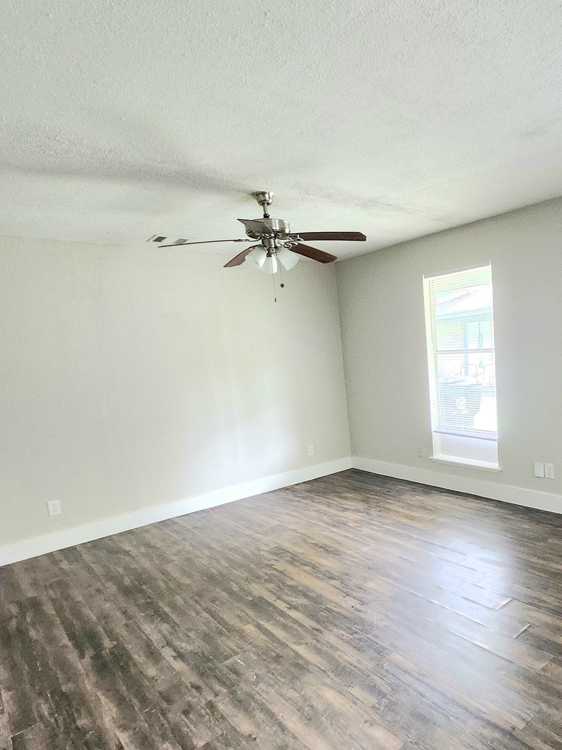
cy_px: 415
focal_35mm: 21
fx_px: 455
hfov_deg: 60.8
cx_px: 404
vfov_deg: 78.7
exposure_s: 1/60.2
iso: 400
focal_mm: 1.74
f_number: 2.2
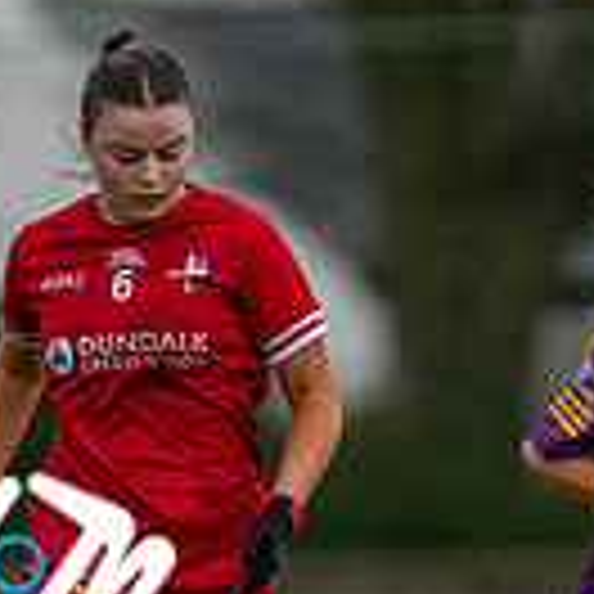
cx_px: 444
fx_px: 34635
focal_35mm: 1784
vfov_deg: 1.0
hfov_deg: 1.0
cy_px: 918
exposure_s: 1/1000
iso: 500
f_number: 2.8
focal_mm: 300
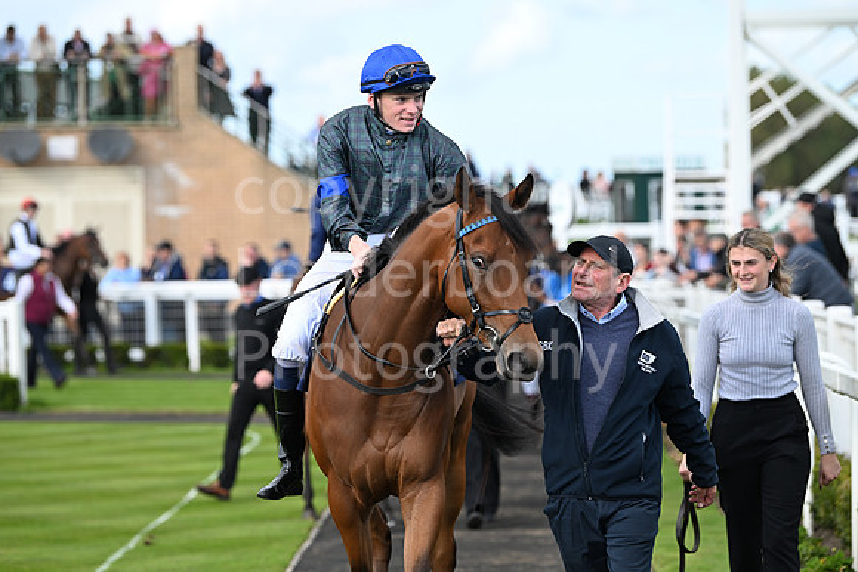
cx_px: 429
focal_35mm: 150
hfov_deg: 13.7
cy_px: 286
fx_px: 3576
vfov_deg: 9.2
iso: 500
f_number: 4
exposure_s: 1/1600
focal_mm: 150
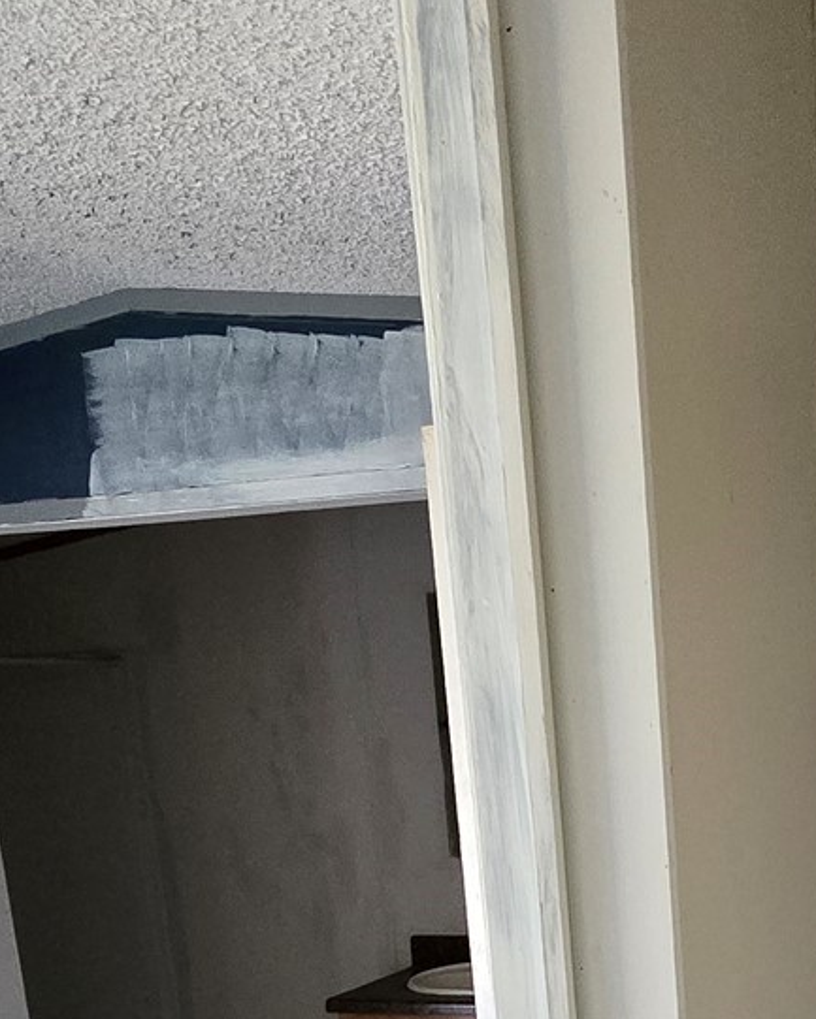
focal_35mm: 45
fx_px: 1358
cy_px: 1064
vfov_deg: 36.2
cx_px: 750
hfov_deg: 31.7
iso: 1000
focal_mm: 2.2
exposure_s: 1/60
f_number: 2.2
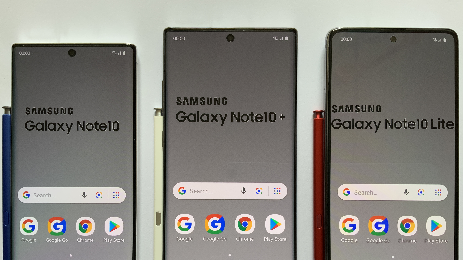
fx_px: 393
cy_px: 172
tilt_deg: -89.0
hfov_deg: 61.0
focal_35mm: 32
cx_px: 231
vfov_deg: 36.3
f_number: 1.8
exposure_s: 1/120
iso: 32
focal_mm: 3
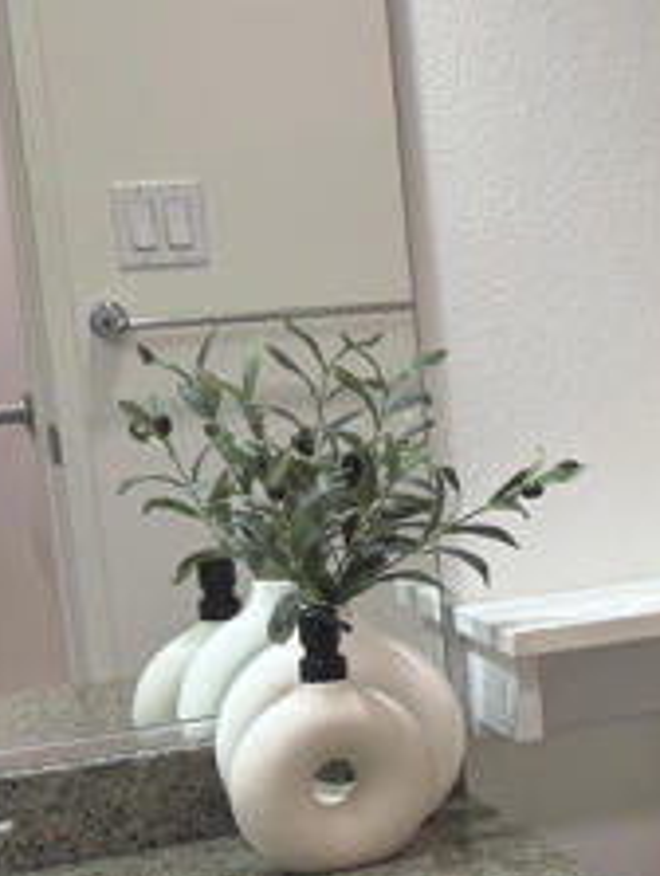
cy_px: 589
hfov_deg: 11.7
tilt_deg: -12.2
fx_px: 2788
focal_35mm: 110
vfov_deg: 17.8
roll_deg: +0.9
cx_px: 1426
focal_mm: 6.76
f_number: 1.78
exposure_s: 1/60
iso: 125
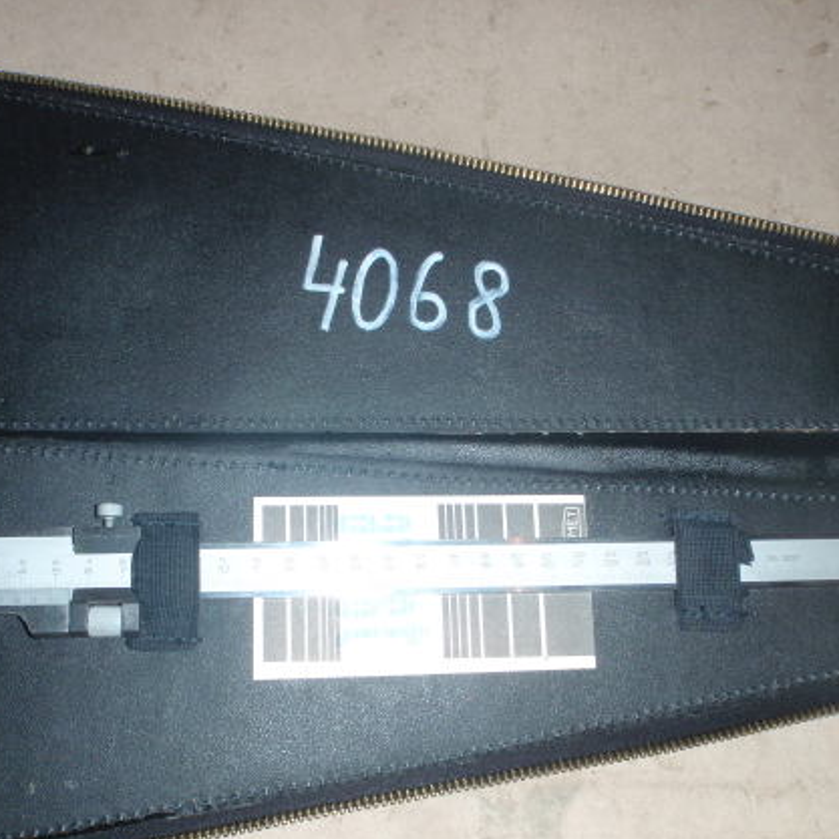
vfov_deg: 43.8
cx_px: 358
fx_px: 1042
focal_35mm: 38
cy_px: 461
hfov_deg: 43.7
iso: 100
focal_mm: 5
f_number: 5
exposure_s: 1/30
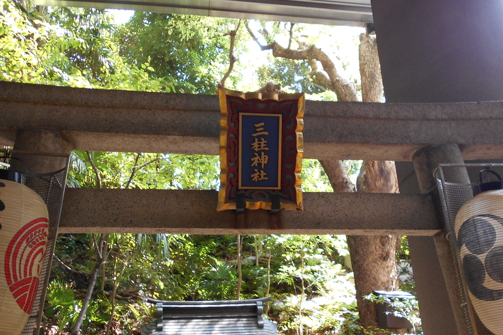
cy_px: 175
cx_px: 264
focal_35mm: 34
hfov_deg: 55.8
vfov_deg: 38.9
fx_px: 475
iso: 125
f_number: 3.2
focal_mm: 4.6
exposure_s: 1/30
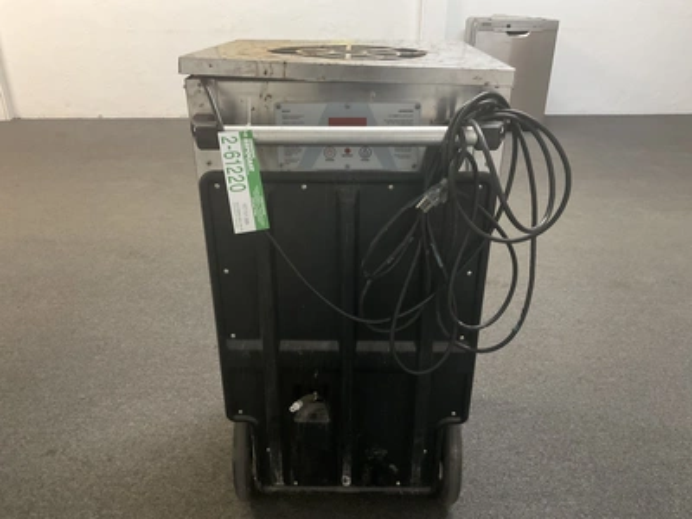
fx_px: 580
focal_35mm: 29
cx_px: 346
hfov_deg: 61.7
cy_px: 260
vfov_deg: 48.2
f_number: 1.8
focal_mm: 3
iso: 320
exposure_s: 1/30
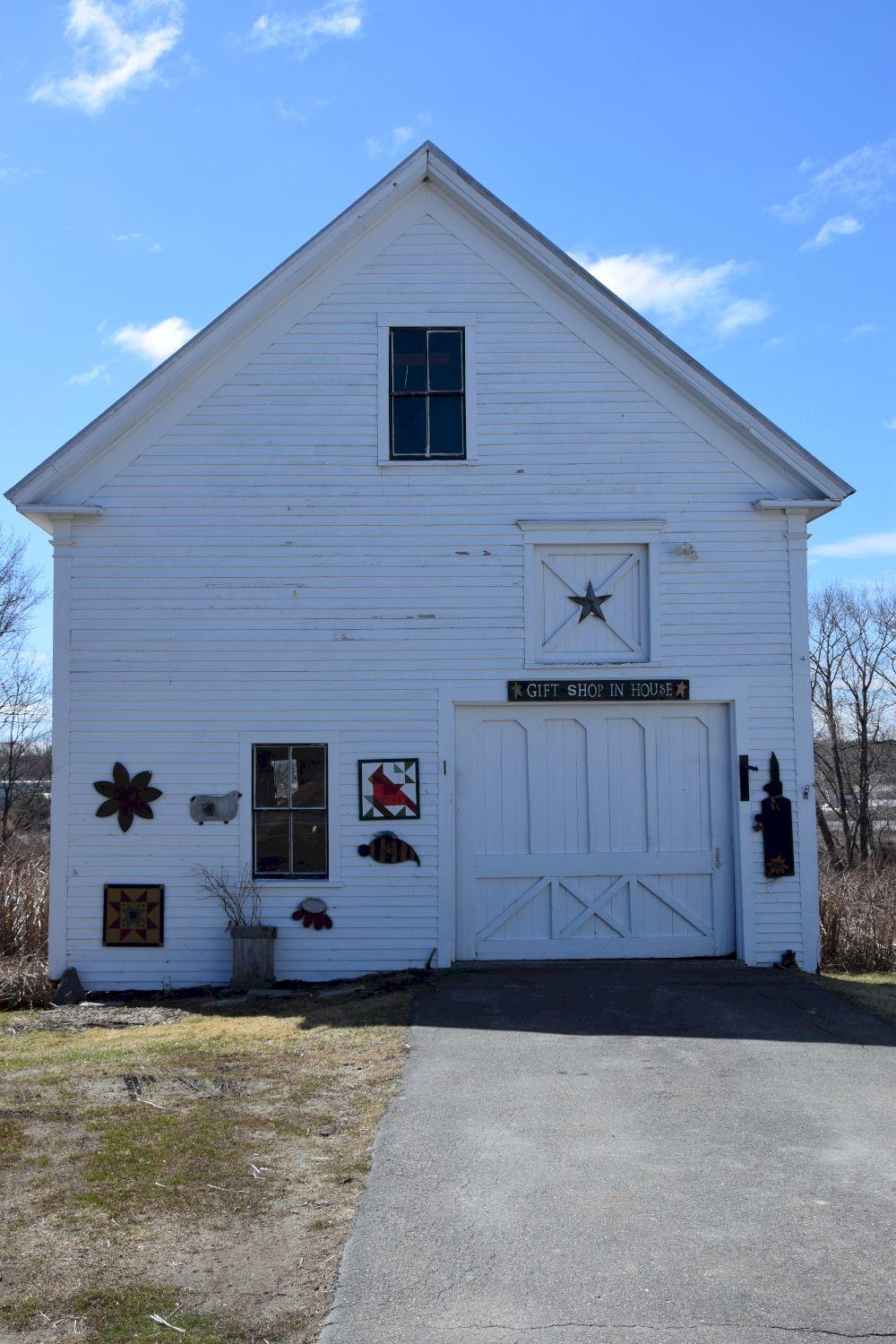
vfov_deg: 49.6
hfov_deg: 34.2
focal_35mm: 39
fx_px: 1456
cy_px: 672
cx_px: 448
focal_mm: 26
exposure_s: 1/400
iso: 200
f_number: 10
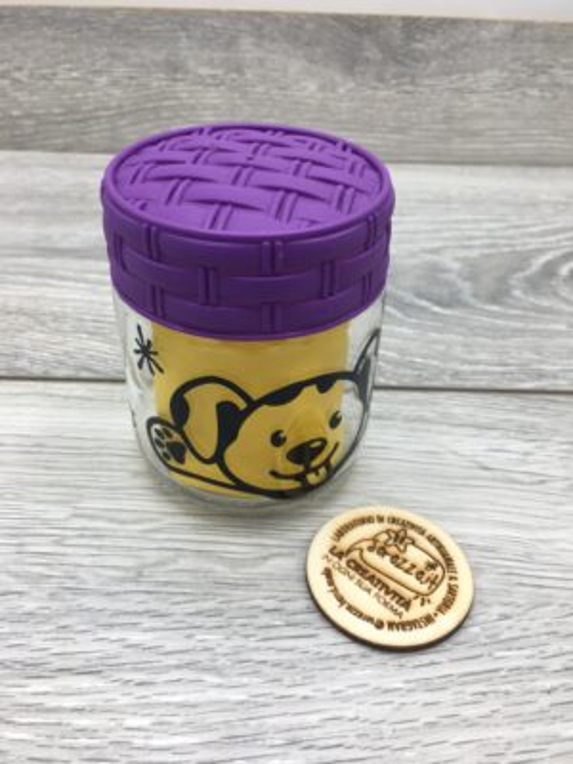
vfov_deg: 61.7
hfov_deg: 48.2
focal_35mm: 29
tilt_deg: -40.6
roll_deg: -1.4
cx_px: 286
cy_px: 382
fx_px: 640
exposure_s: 1/218
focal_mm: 4.15
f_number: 2.2
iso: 25
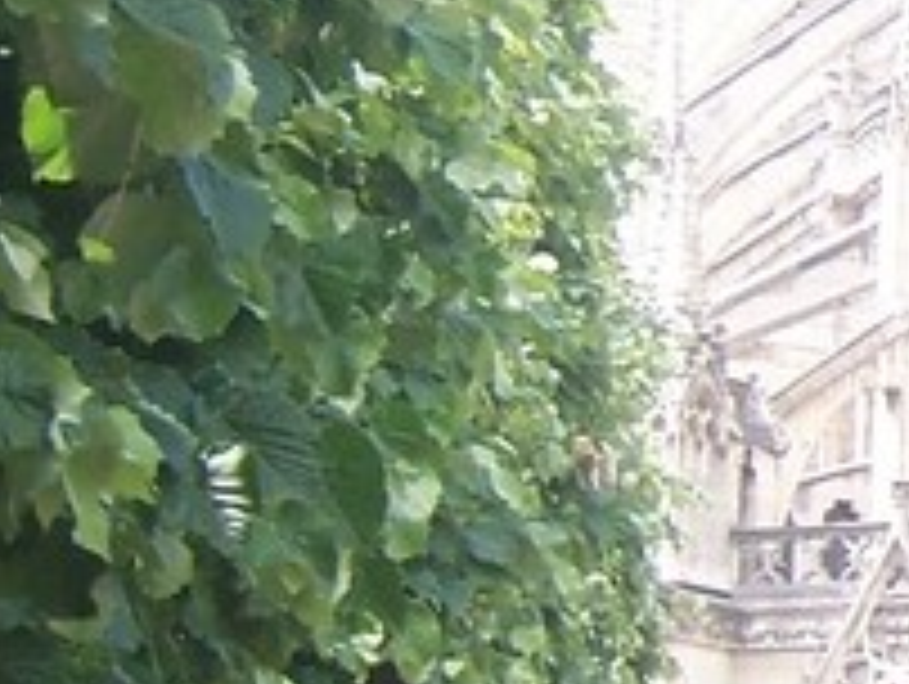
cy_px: 58
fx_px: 4995
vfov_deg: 7.8
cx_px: 1807
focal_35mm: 190
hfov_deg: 9.7
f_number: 2.8
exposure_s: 1/320
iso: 80
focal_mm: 6.2
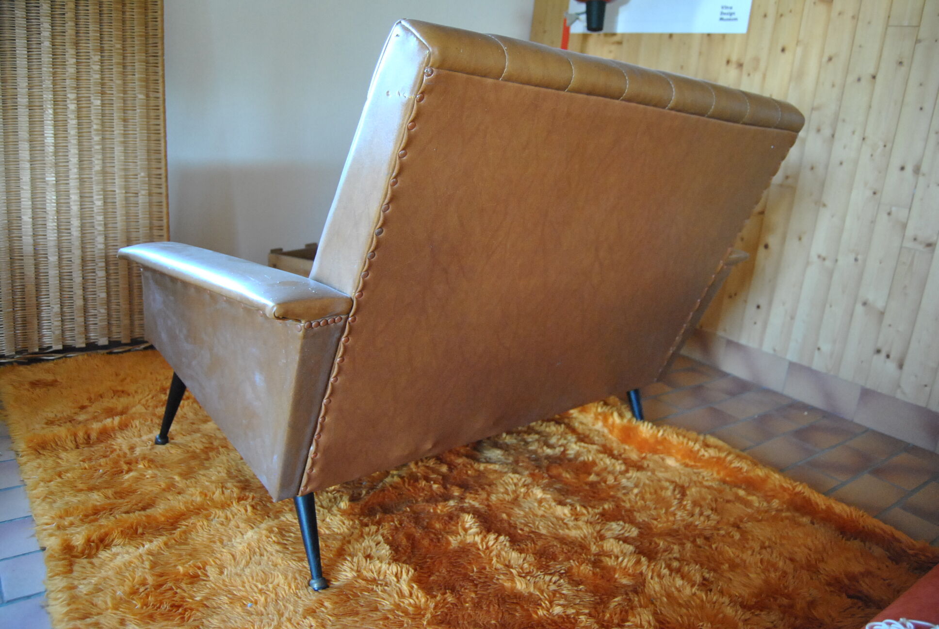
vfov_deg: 48.0
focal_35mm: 27
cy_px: 314
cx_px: 470
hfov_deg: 67.3
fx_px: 705
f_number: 3.5
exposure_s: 1/30
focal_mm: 18
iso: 1100
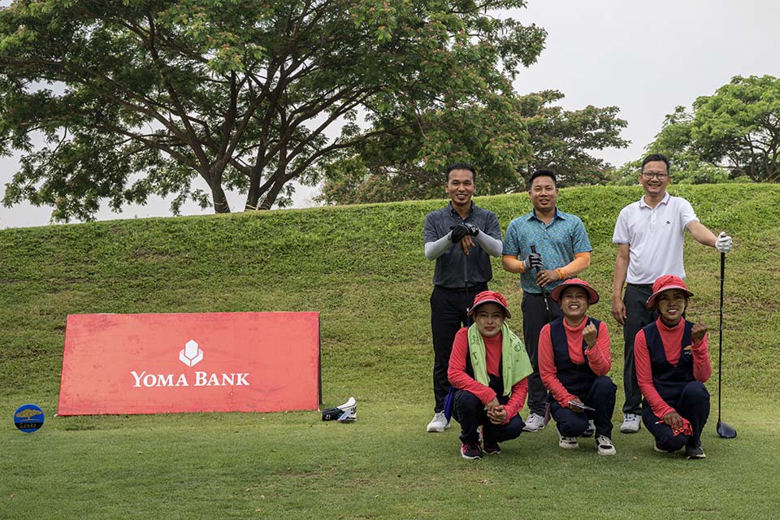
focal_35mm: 41
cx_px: 390
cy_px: 260
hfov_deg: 47.4
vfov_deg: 32.6
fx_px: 888
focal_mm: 41
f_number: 8
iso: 560
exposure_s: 1/500
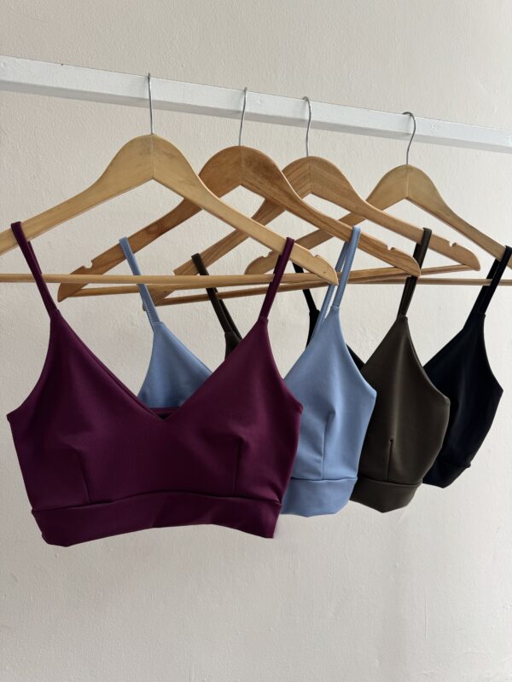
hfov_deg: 56.8
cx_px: 256
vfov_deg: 71.6
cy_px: 341
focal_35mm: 24
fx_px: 473
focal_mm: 6.76
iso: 80
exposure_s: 1/376
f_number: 1.78
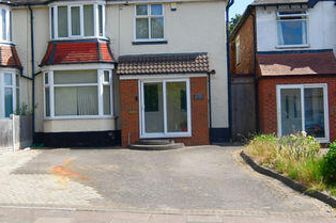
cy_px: 118
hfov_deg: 40.4
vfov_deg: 27.5
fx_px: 457
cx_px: 165
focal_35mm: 49
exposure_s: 1/800
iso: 100
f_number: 4
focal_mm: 10
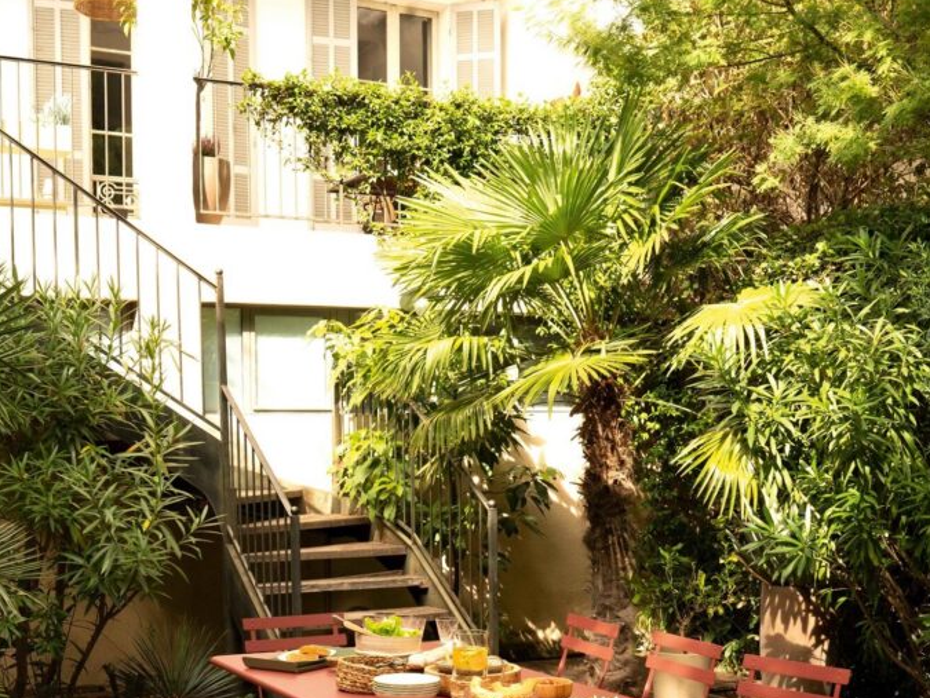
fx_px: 1371
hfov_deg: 37.5
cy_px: 551
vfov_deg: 28.0
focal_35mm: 51
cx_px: 466
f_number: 9
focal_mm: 35
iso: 1000
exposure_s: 1/250
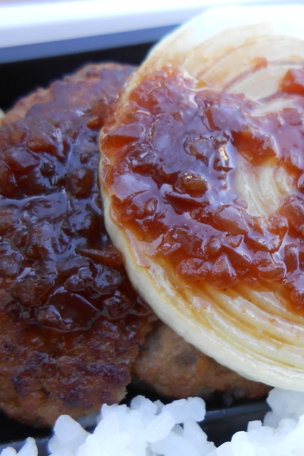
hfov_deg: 33.7
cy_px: 224
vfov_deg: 51.9
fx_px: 468
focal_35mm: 37
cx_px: 284
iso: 80
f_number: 3.5
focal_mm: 4.6
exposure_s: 1/40
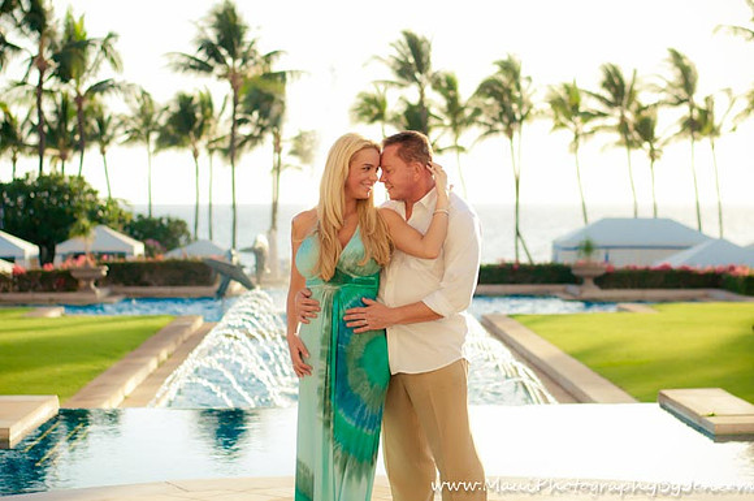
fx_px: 1569
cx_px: 377
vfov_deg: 18.1
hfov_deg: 27.0
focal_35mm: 75
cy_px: 250
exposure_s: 1/1000
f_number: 2.8
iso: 400
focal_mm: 50
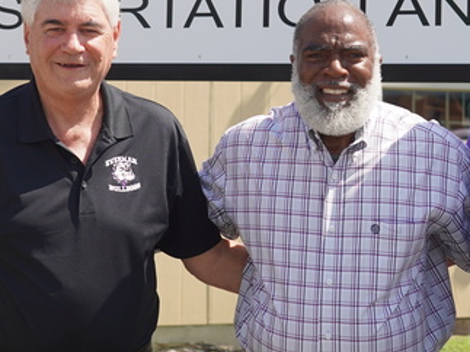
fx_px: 1737
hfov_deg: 15.4
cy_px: 49
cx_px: 255
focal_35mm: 128
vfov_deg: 11.5
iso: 100
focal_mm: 42
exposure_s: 1/400
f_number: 4.5
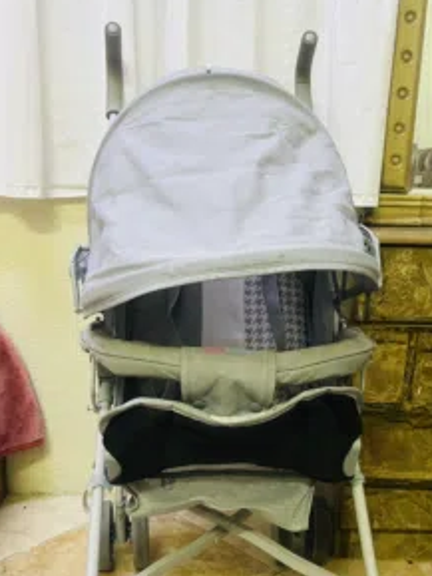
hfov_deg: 39.7
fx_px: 599
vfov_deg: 51.1
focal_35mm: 36
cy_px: 339
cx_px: 233
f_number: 1.6
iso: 250
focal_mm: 5.1
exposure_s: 1/60
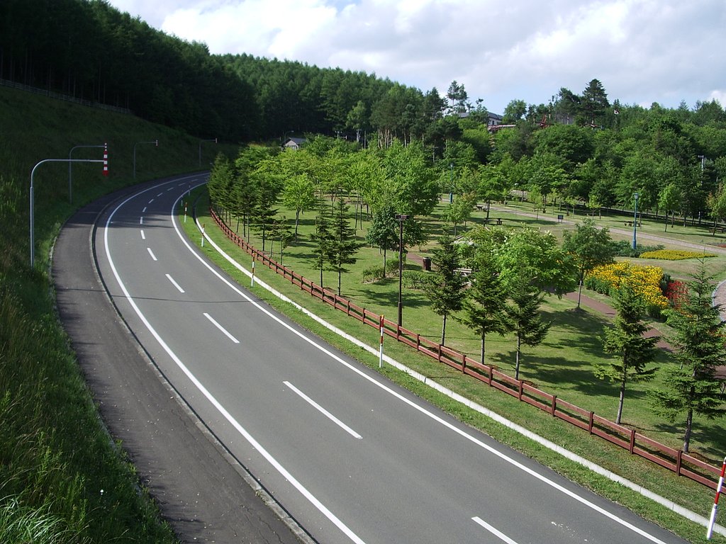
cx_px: 363
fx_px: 734
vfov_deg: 40.7
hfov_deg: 52.6
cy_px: 272
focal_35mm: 35
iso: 50
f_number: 4.3
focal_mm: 5.8
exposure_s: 1/320
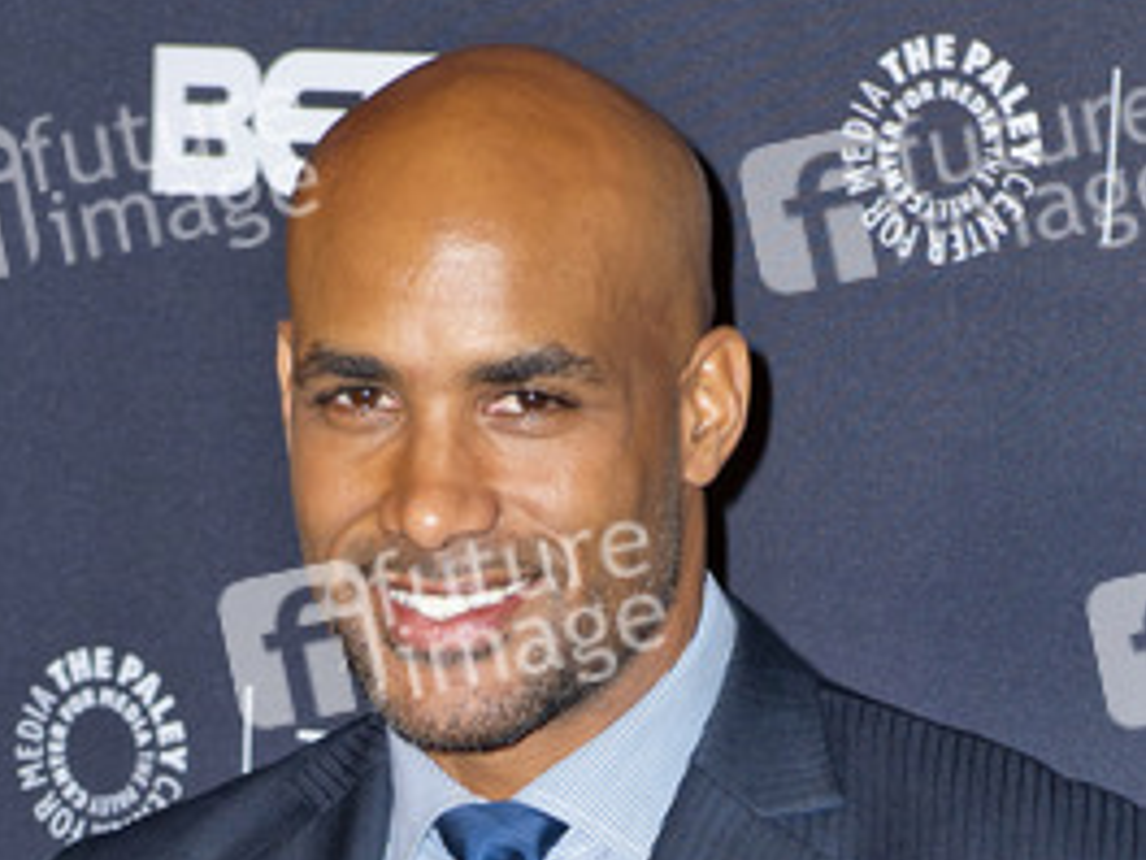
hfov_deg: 19.3
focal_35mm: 102
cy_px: 843
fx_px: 3377
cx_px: 571
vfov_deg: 14.3
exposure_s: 1/320
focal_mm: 70
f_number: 4.5
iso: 500
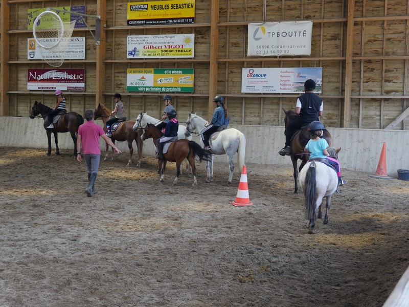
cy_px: 154
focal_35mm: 52
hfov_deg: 36.8
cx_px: 204
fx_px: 614
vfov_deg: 28.0
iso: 200
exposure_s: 1/60
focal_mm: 26
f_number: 5.3
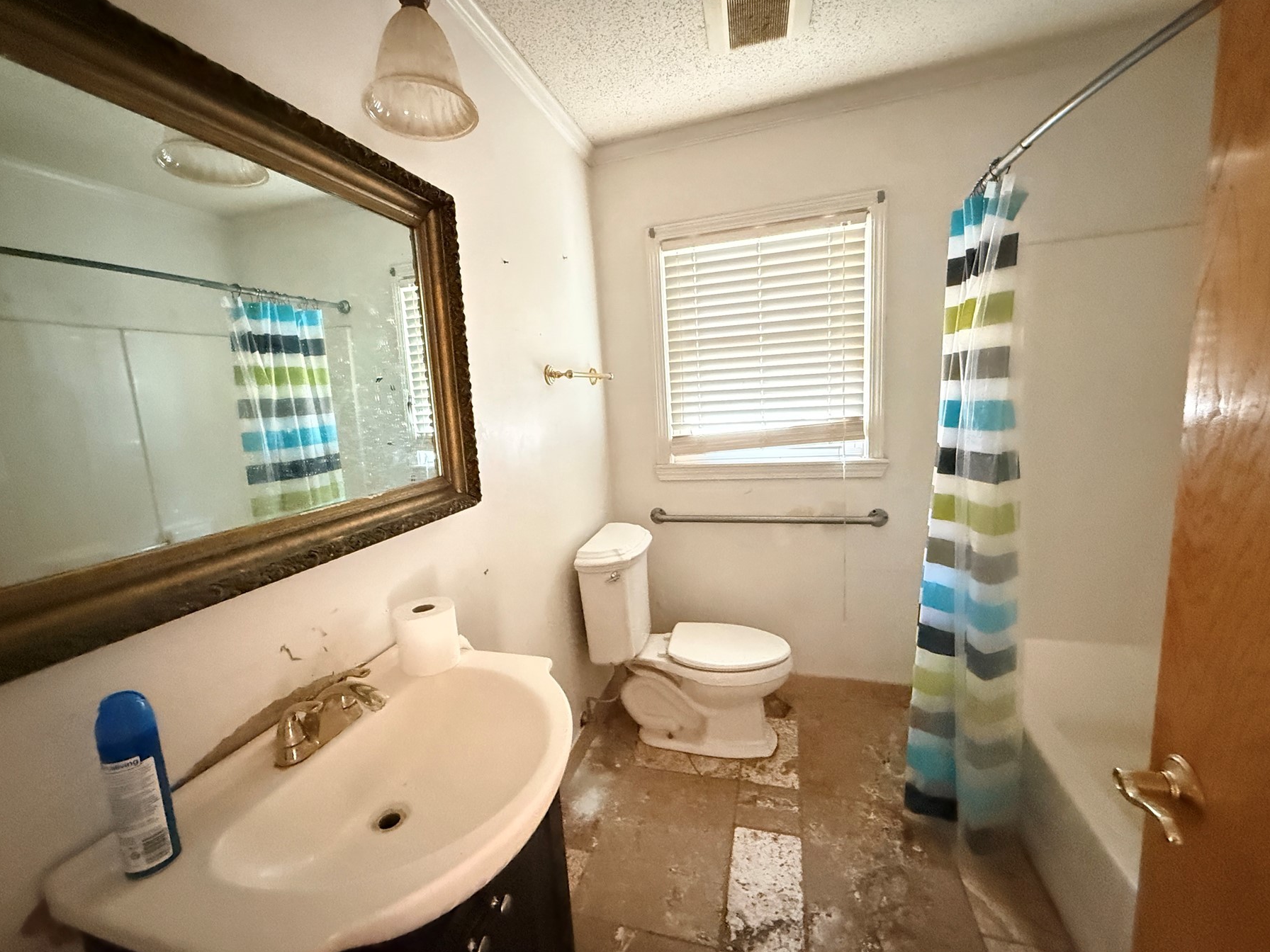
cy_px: 484
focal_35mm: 15
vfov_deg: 81.7
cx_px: 608
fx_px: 550
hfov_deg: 98.1
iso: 1600
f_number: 2.2
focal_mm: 2.22
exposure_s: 1/31
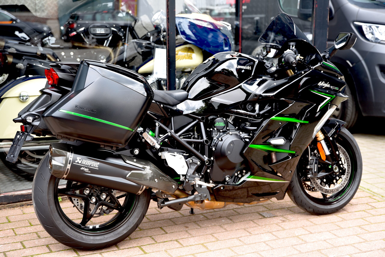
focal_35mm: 62
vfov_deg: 21.9
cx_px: 192
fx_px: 663
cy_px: 128
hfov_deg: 32.4
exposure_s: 1/60
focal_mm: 62
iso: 100
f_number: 4
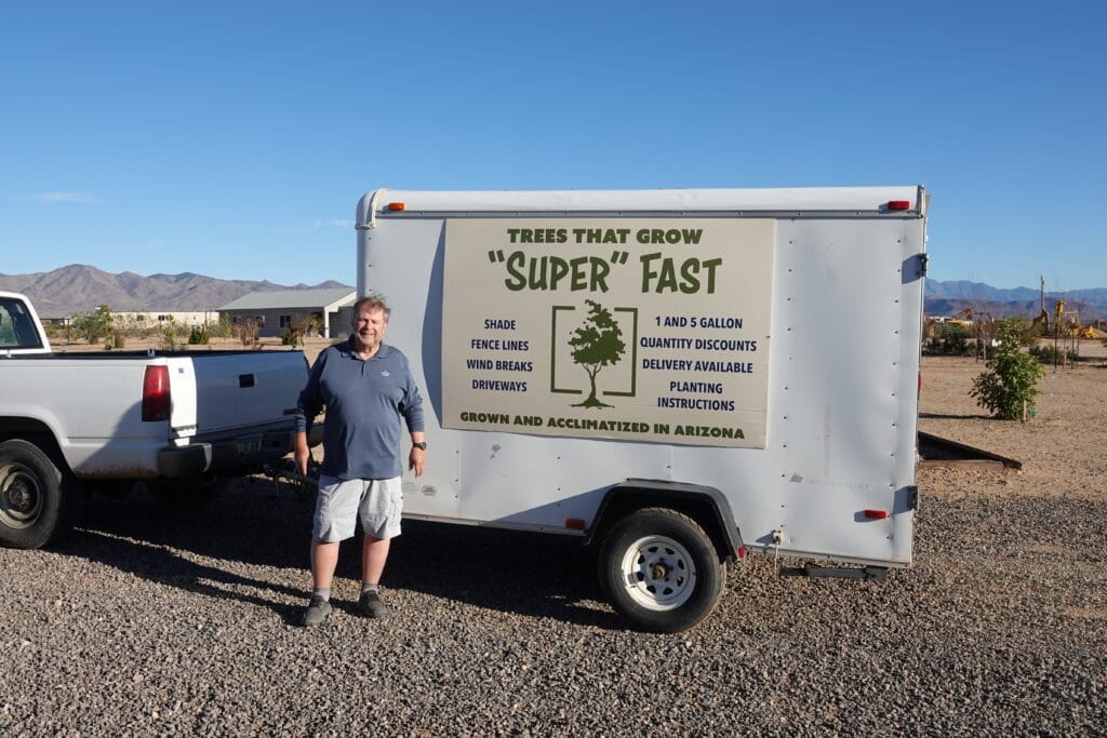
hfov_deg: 58.7
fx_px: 984
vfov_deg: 41.1
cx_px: 554
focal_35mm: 32
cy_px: 369
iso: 100
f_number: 4
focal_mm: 11.77
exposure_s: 1/1000
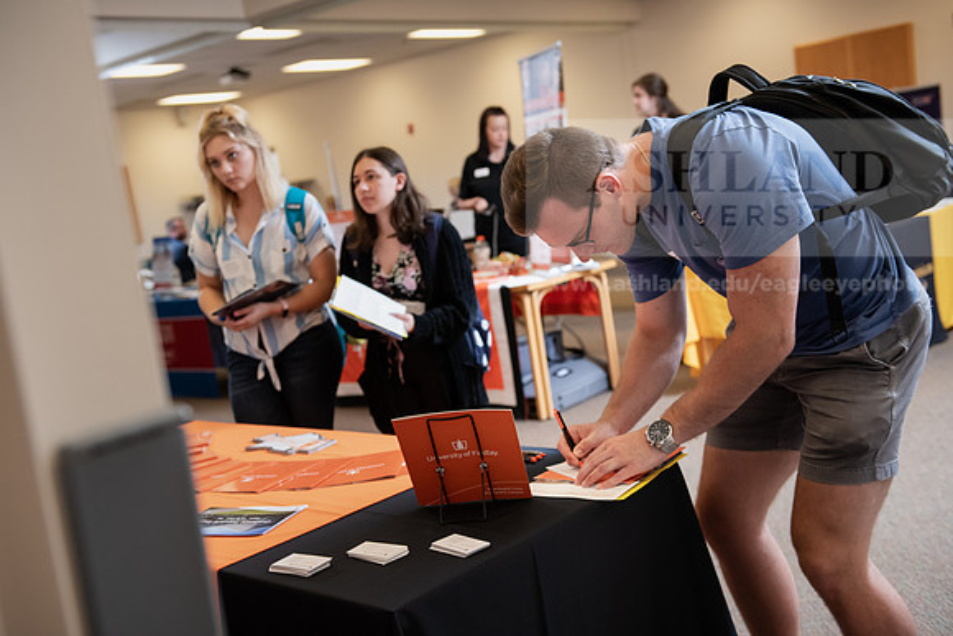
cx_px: 476
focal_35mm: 42
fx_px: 1112
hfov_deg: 46.4
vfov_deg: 31.9
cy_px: 318
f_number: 3.5
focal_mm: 42
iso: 1250
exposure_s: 1/200
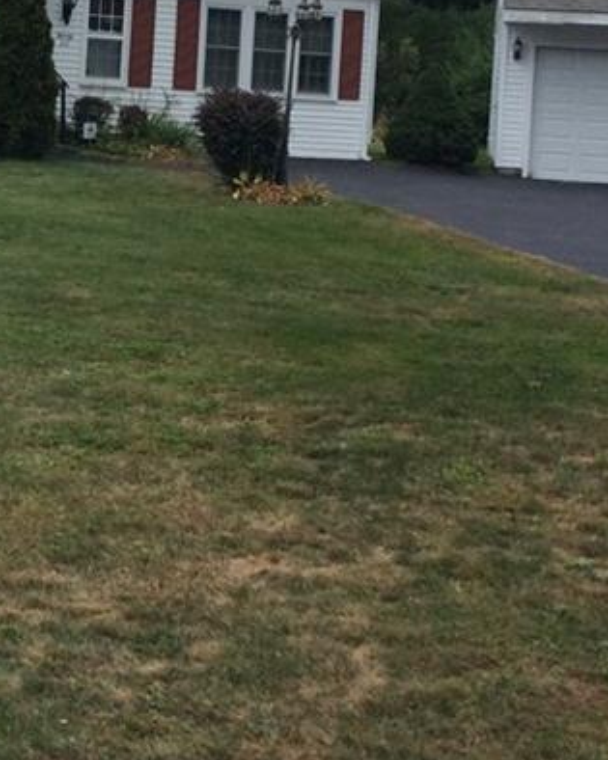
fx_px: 1823
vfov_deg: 23.2
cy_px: 141
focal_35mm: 81
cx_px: 69
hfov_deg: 18.6
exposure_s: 1/506
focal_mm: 3.3
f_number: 2.4
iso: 32
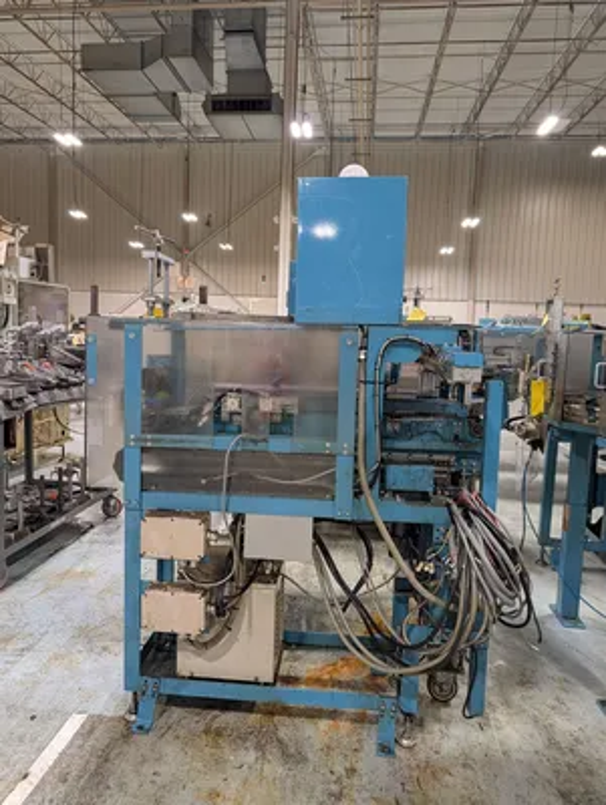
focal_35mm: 24
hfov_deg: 56.9
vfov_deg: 71.5
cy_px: 402
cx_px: 303
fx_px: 559
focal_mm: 6.9
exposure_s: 1/321
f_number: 1.68
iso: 339
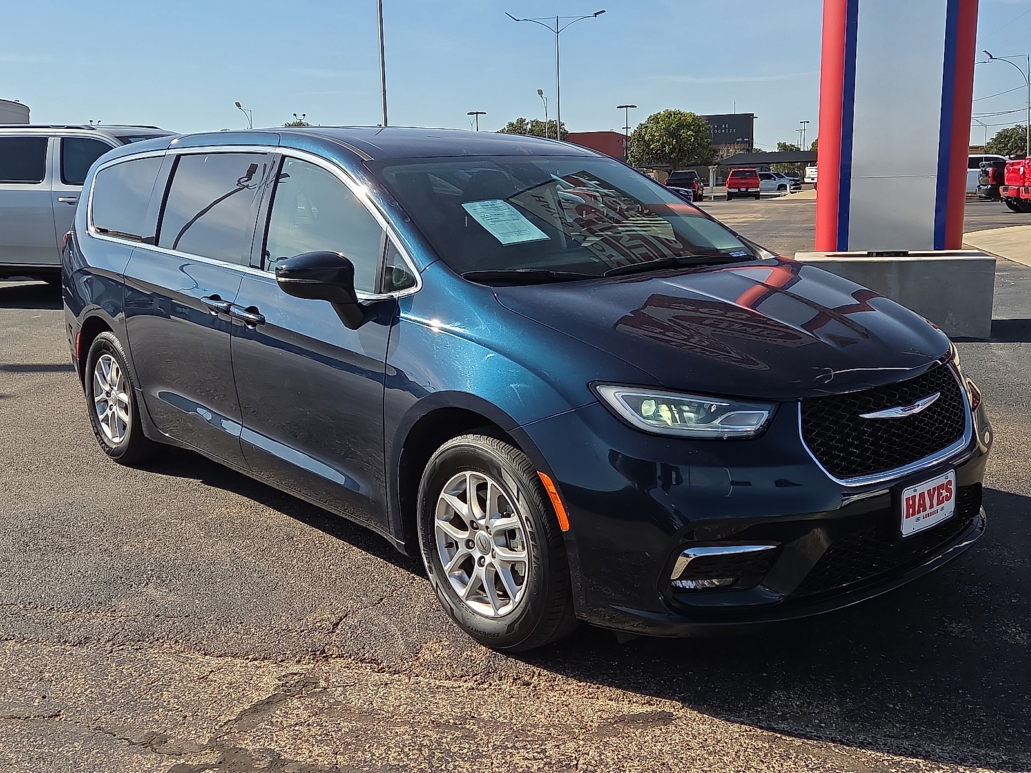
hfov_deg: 52.6
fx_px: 1042
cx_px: 516
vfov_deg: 40.7
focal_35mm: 35
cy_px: 386
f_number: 1.8
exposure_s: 1/1250
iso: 25
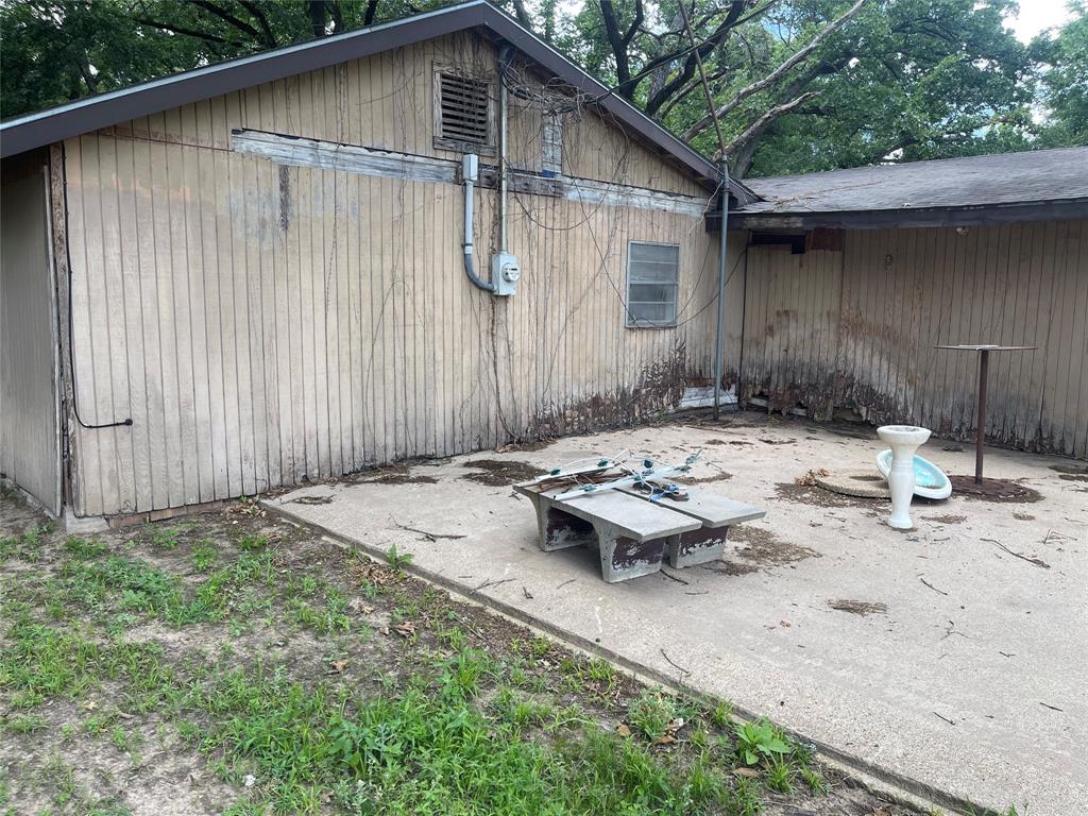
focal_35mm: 25
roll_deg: -0.9
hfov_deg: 69.4
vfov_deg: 54.9
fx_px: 786
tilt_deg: -7.5
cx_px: 544
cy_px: 408
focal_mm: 5.1
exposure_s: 1/397
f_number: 1.6
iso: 32
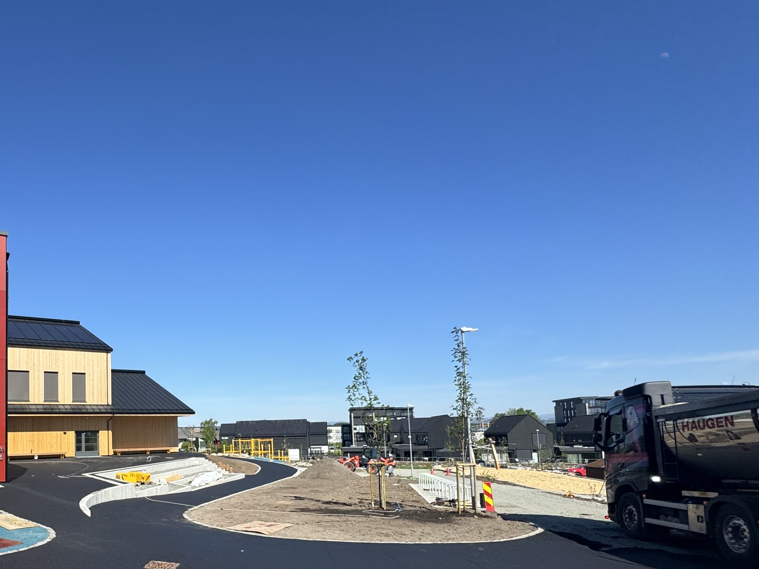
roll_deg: +1.6
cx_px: 157
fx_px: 504
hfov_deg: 67.3
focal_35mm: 23
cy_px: 397
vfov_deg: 57.1
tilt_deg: +4.2
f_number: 2.2
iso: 50
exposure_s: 1/2146
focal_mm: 2.22
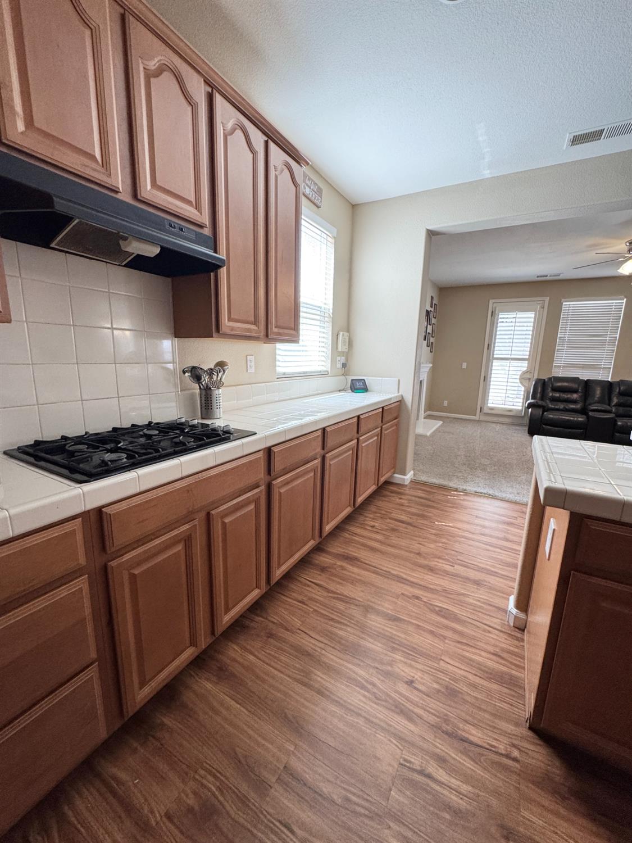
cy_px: 422
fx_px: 341
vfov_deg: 102.1
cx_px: 316
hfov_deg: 85.7
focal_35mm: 14
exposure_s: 1/120
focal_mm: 2.22
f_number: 2.2
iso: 200
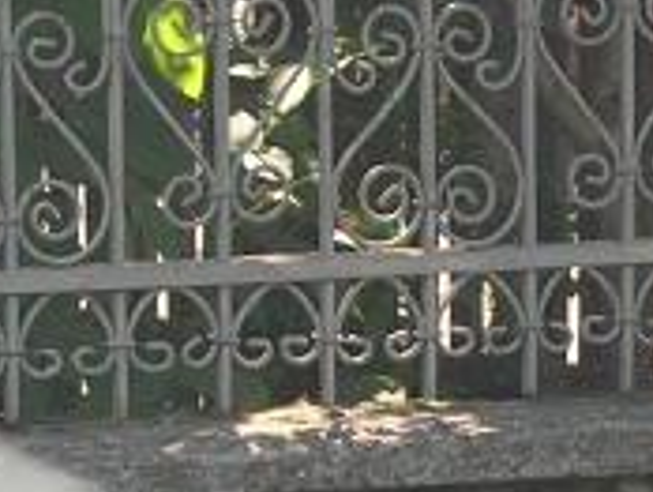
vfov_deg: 4.2
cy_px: 507
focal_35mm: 358
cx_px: 874
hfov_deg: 5.5
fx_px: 6763
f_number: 5.9
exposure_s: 1/68.4
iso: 64
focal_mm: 12.7
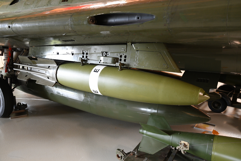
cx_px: 120
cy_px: 80
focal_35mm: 30
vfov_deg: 43.6
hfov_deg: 61.9
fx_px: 201
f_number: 3.5
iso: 800
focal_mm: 20
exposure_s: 1/50
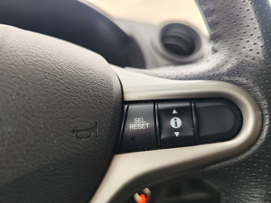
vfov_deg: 58.9
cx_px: 136
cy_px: 102
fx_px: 180
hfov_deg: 73.9
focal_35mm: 23
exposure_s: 1/576
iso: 250
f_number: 1.69
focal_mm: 7.01
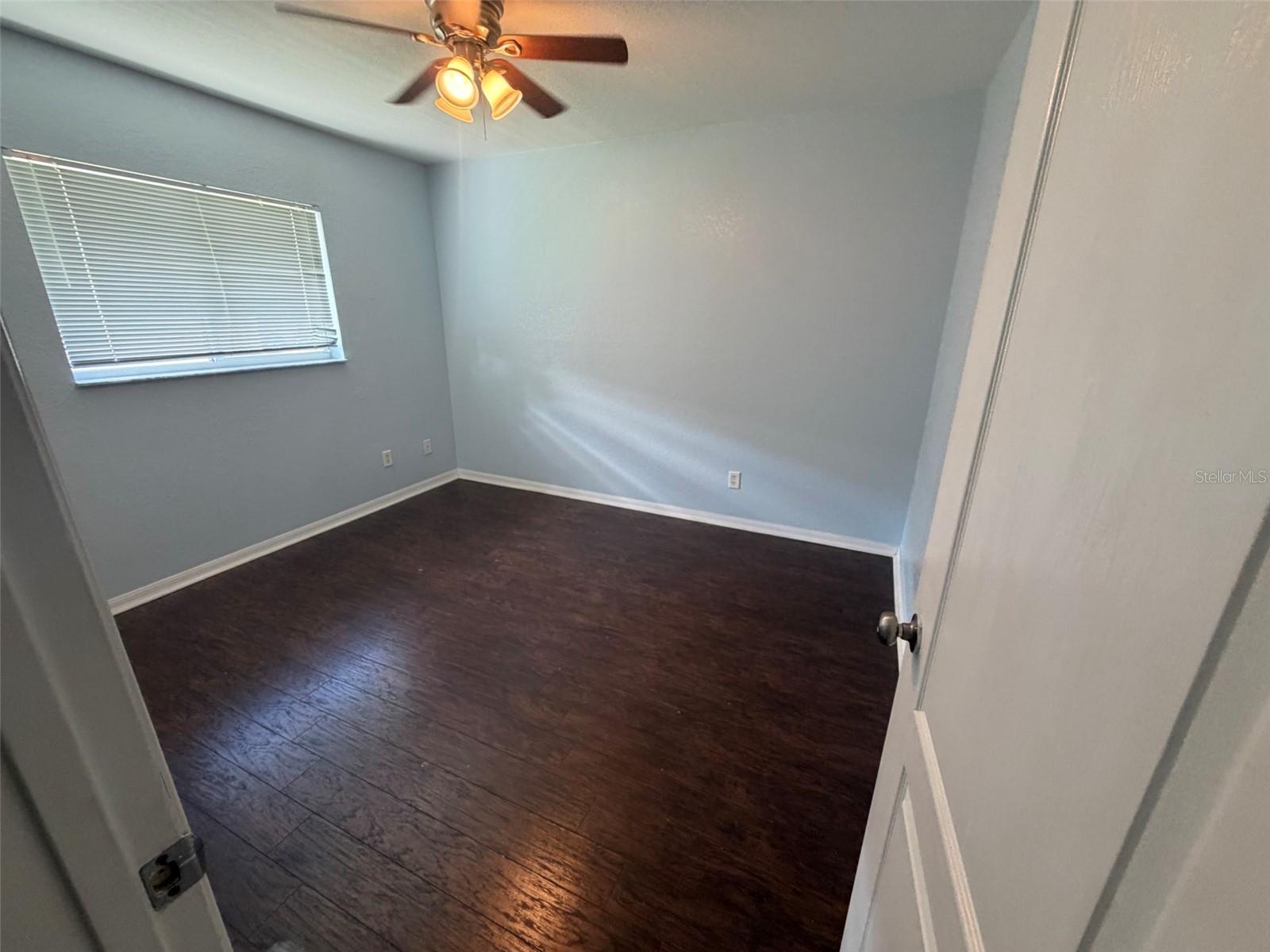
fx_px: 514
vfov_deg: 85.7
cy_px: 476
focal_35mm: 14
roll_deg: +1.0
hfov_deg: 102.1
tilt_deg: -17.0
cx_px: 635
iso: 250
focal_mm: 2.22
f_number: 2.2
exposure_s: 1/60
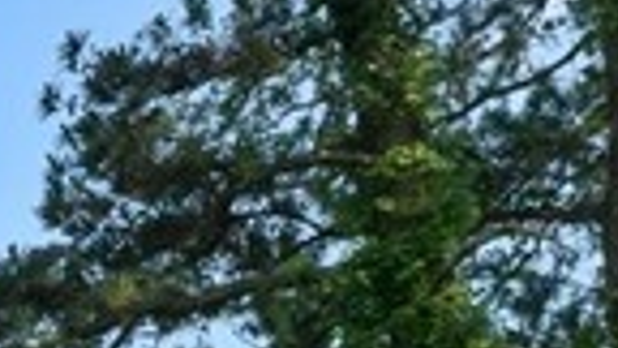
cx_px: -961
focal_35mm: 148
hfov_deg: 11.4
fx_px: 2430
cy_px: 1239
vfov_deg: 6.9
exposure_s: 1/5000
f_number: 7.1
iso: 1000
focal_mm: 18.8
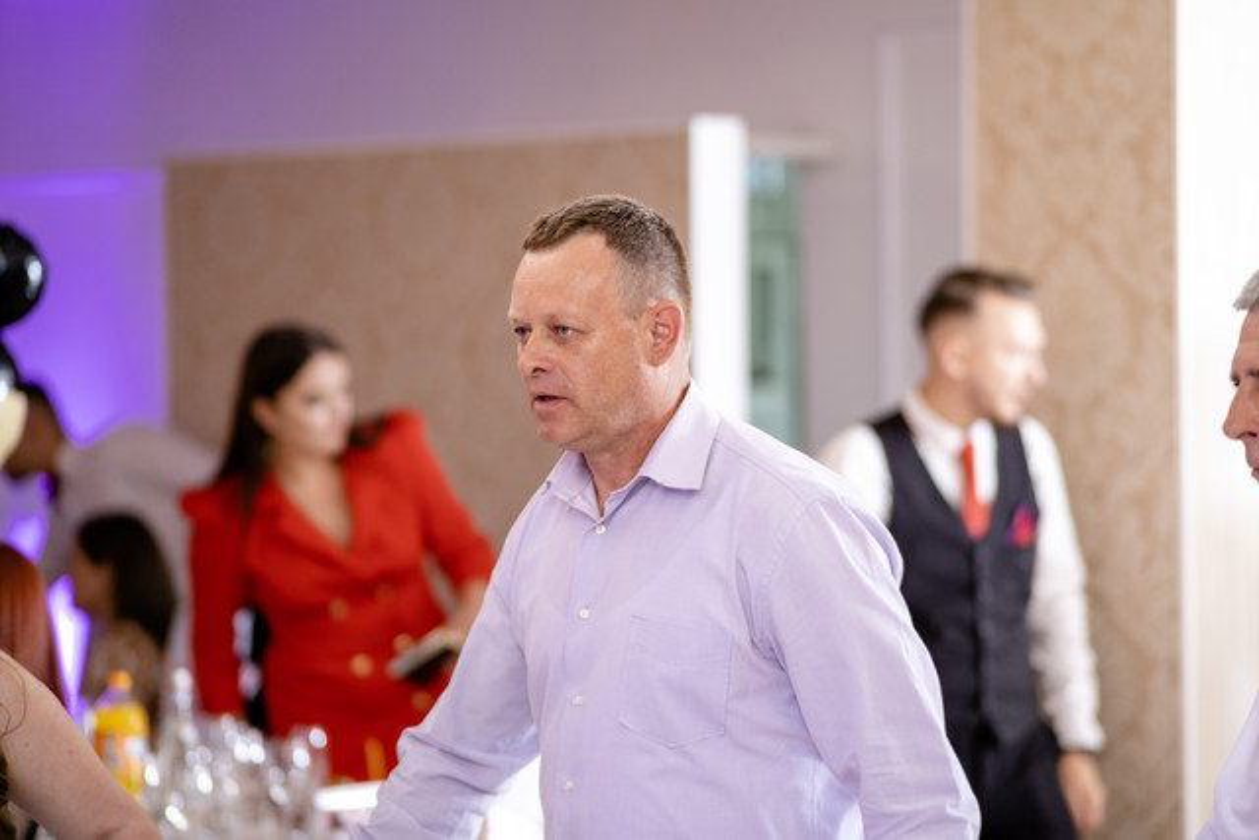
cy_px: 420
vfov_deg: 10.7
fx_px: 4477
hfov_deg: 16.0
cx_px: 630
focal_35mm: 128
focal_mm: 85
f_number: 1.8
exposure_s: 1/250
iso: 640
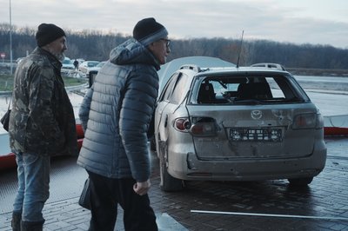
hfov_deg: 40.4
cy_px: 116
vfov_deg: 27.5
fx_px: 473
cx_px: 174
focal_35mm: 49
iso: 200
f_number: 4.5
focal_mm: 49
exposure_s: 1/320
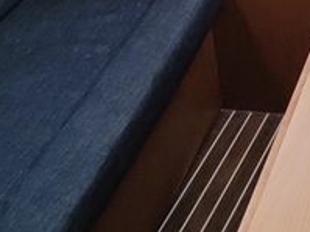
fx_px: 805
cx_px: 519
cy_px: -202
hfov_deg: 18.3
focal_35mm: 90
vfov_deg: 14.2
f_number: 2.2
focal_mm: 2.16
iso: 160
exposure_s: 1/50
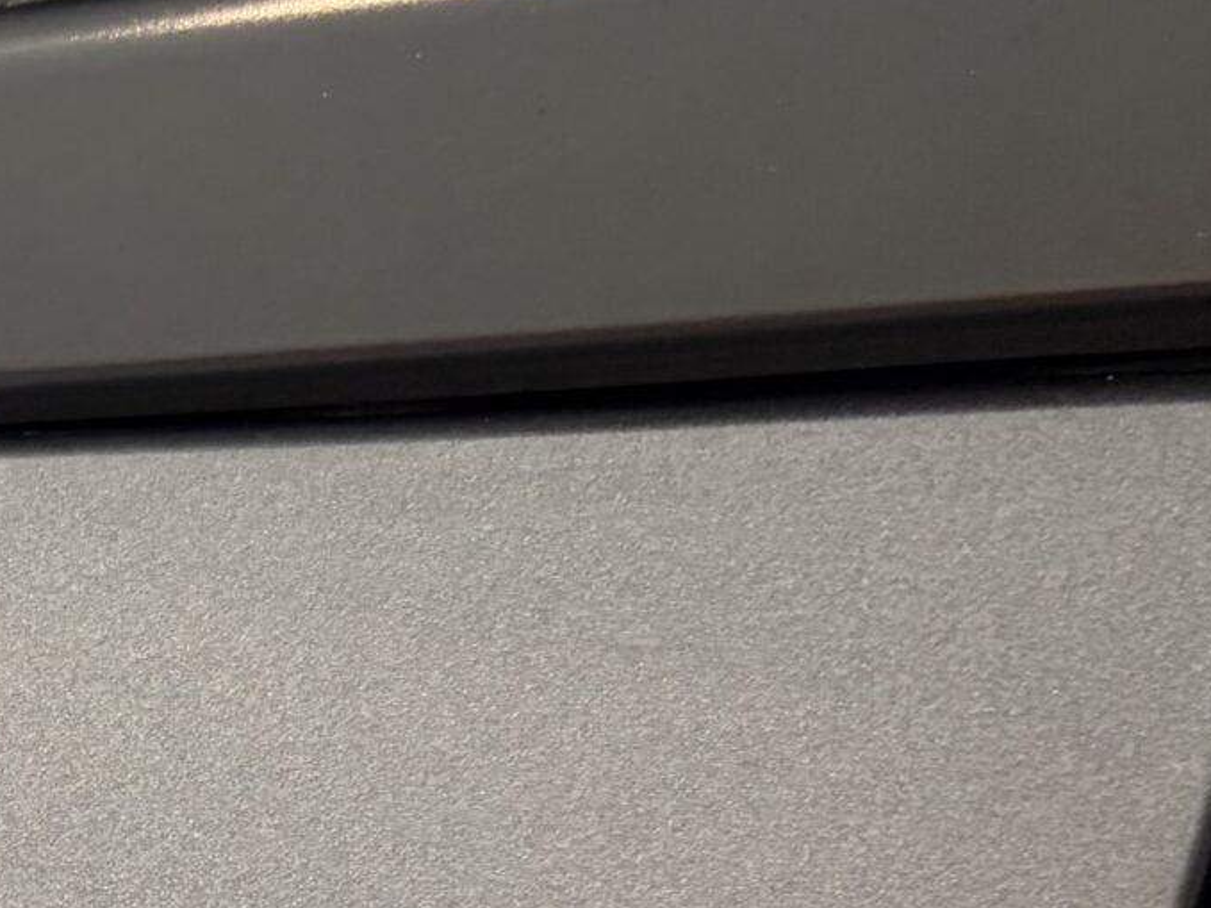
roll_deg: -1.4
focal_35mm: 98
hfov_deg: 17.5
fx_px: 3428
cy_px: 1468
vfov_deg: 13.9
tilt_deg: -16.7
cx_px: -737
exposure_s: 1/89
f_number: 1.6
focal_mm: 5.96
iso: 125
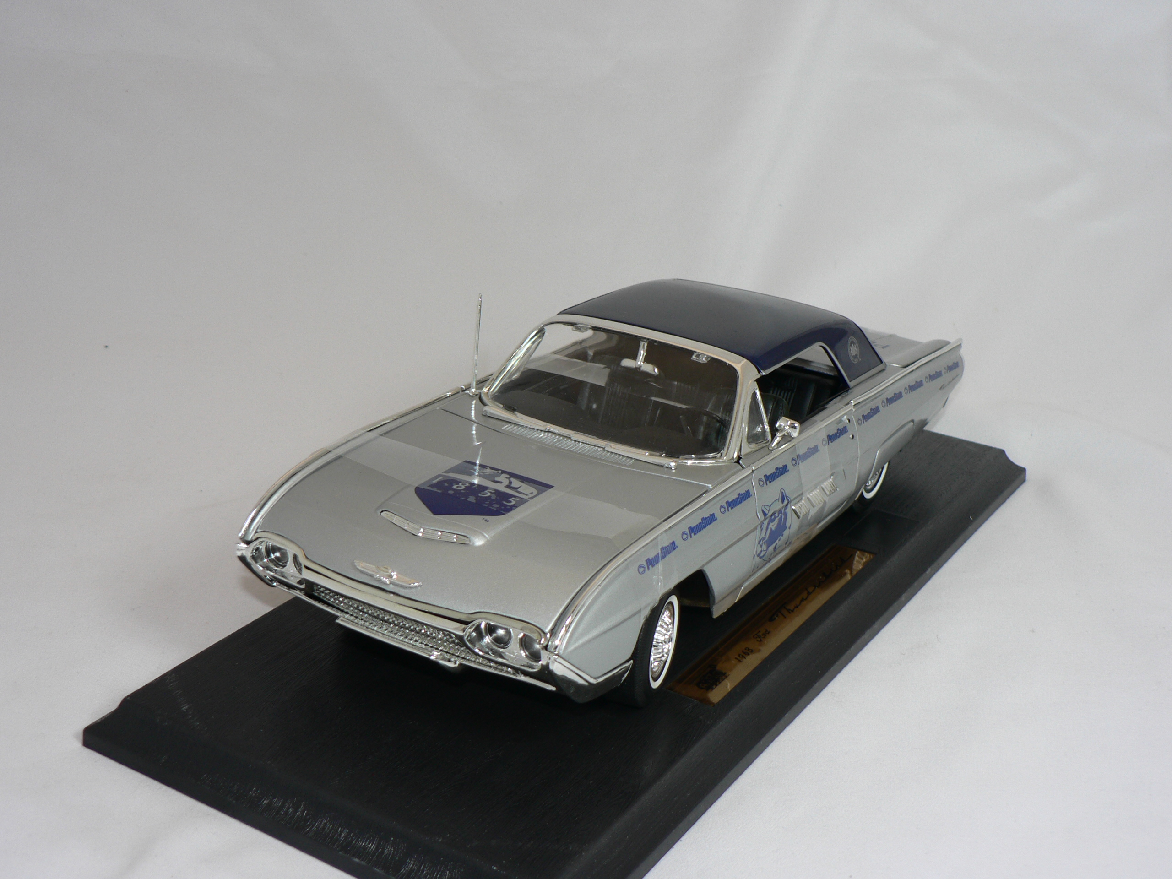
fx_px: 1524
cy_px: 440
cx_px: 586
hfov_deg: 42.1
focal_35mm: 45
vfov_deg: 32.2
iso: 80
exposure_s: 1/60
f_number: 2.8
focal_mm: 7.5
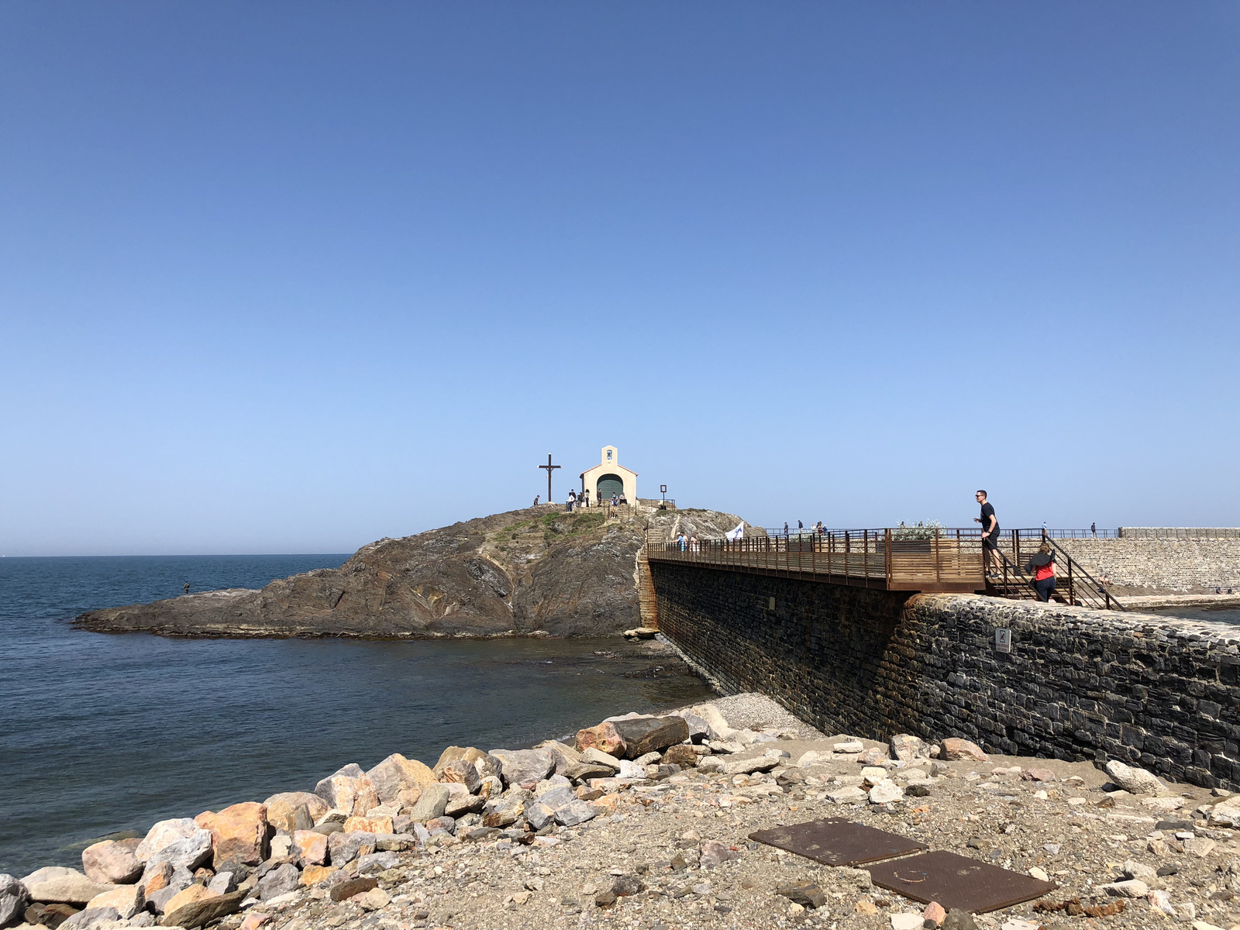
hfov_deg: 63.4
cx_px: 620
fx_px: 1003
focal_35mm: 28
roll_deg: +0.6
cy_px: 465
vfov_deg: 49.7
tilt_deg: +4.8
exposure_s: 1/2525
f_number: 1.8
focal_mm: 4
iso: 20
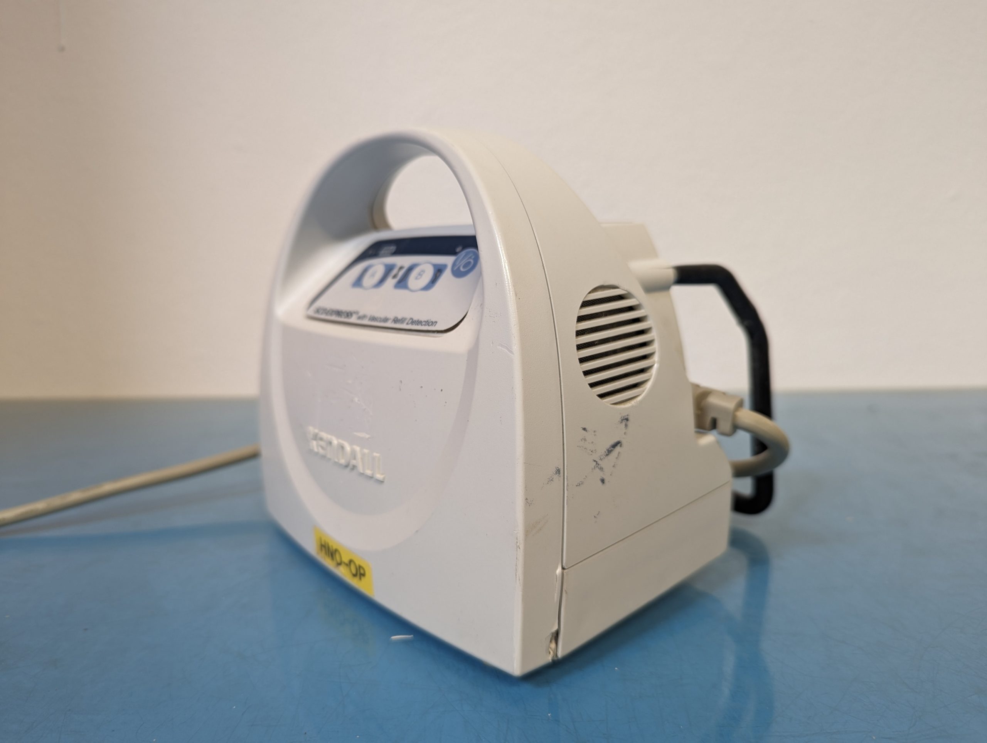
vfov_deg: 56.9
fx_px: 685
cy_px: 372
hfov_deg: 71.5
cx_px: 494
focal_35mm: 24
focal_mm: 6.81
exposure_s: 1/25
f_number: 1.85
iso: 86
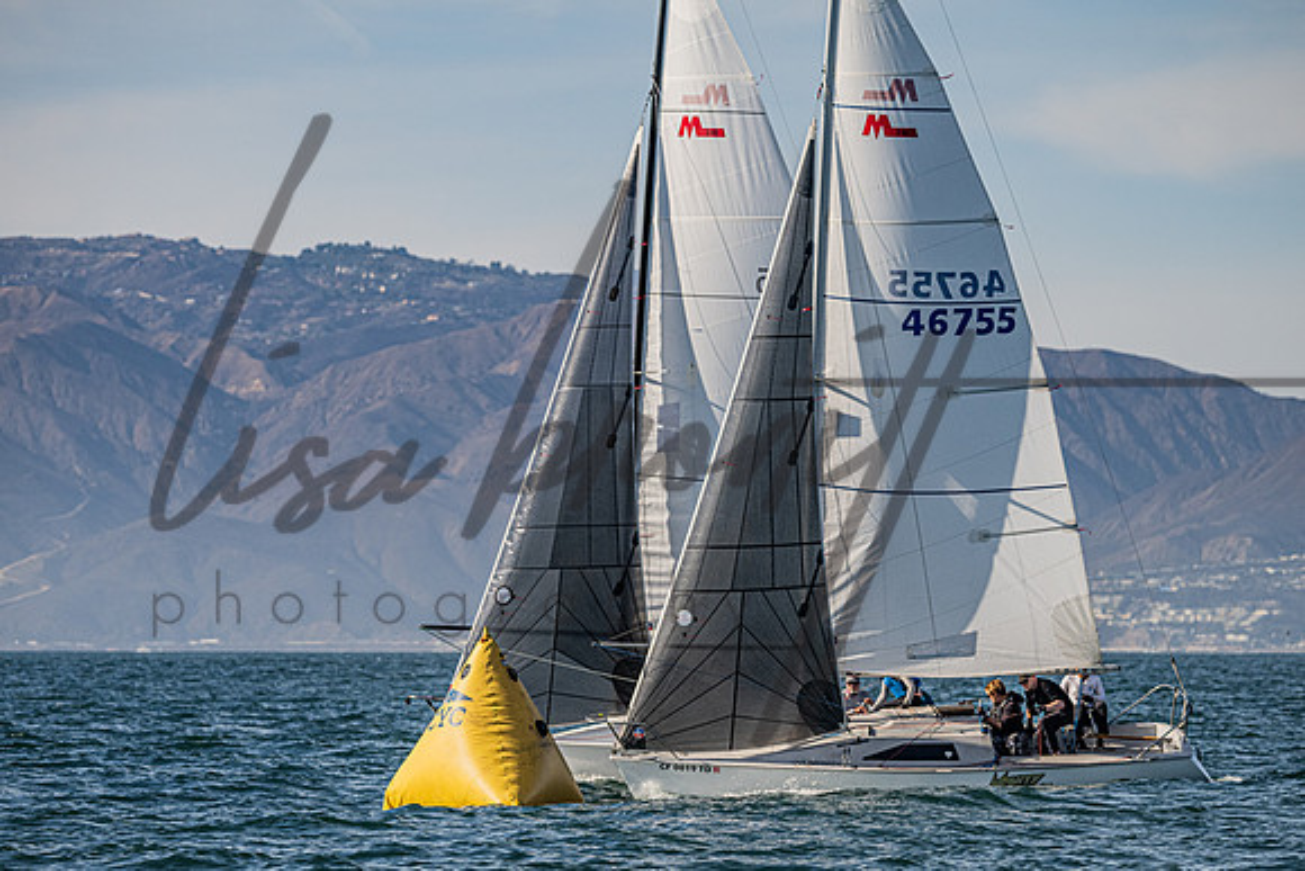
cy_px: 549
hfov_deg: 8.7
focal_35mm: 238
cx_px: 652
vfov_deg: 5.8
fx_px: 8622
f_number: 5.6
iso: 320
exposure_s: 1/3200
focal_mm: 185
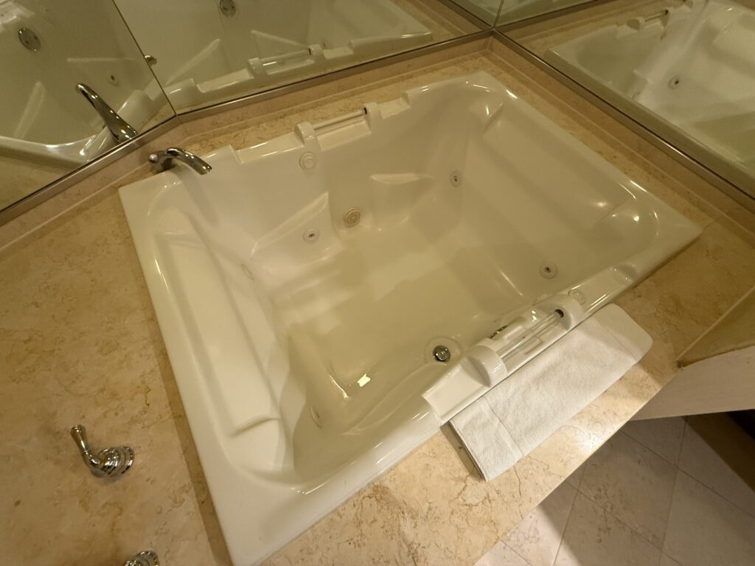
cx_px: 378
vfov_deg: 85.7
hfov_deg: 102.1
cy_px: 283
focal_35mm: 14
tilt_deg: -61.5
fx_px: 305
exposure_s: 1/60
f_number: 2.2
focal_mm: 2.22
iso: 400
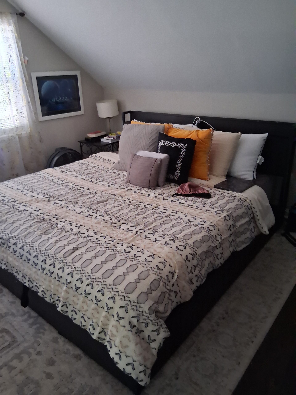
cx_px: 148
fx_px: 296
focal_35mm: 26
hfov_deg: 53.1
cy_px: 198
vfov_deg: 67.3
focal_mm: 3.98
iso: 500
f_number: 1.8
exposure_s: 1/30
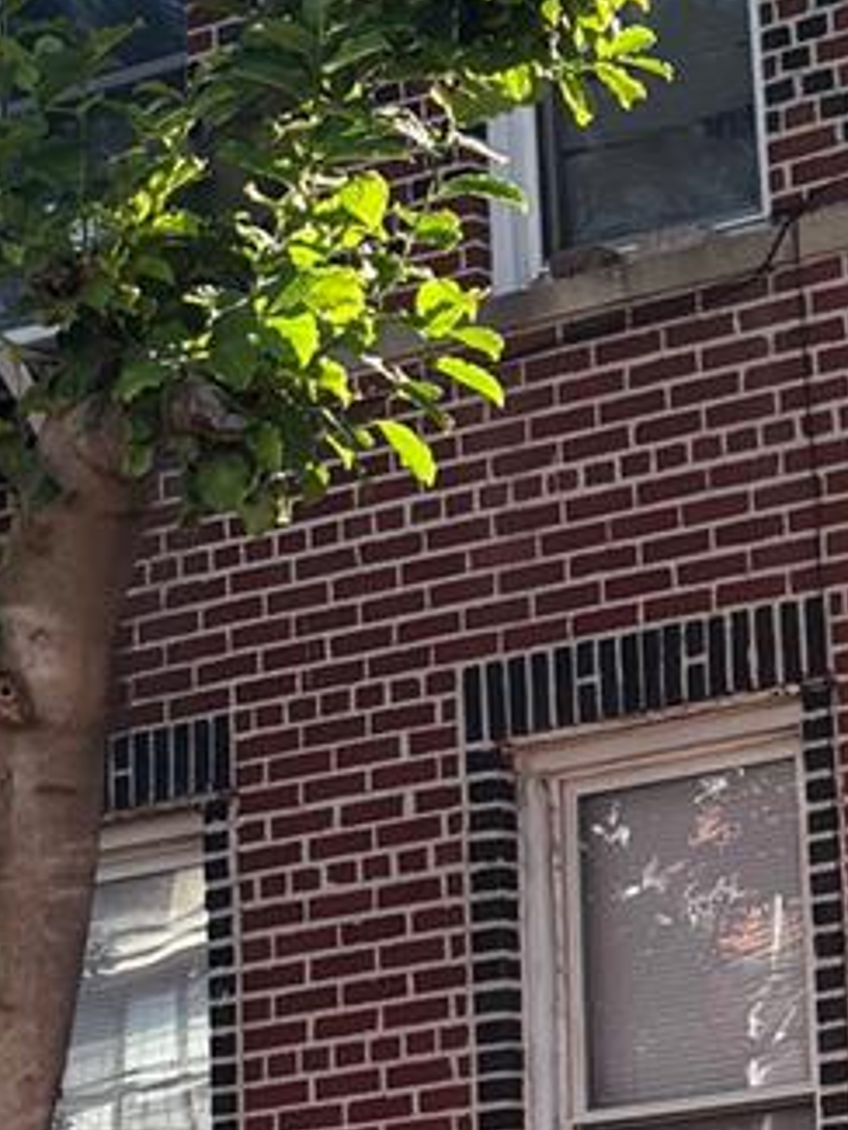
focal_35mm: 123
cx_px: 1244
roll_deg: +2.8
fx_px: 4015
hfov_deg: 11.6
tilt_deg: +13.7
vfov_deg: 16.0
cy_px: 584
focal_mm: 5.96
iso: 50
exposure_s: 1/1027
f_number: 1.6
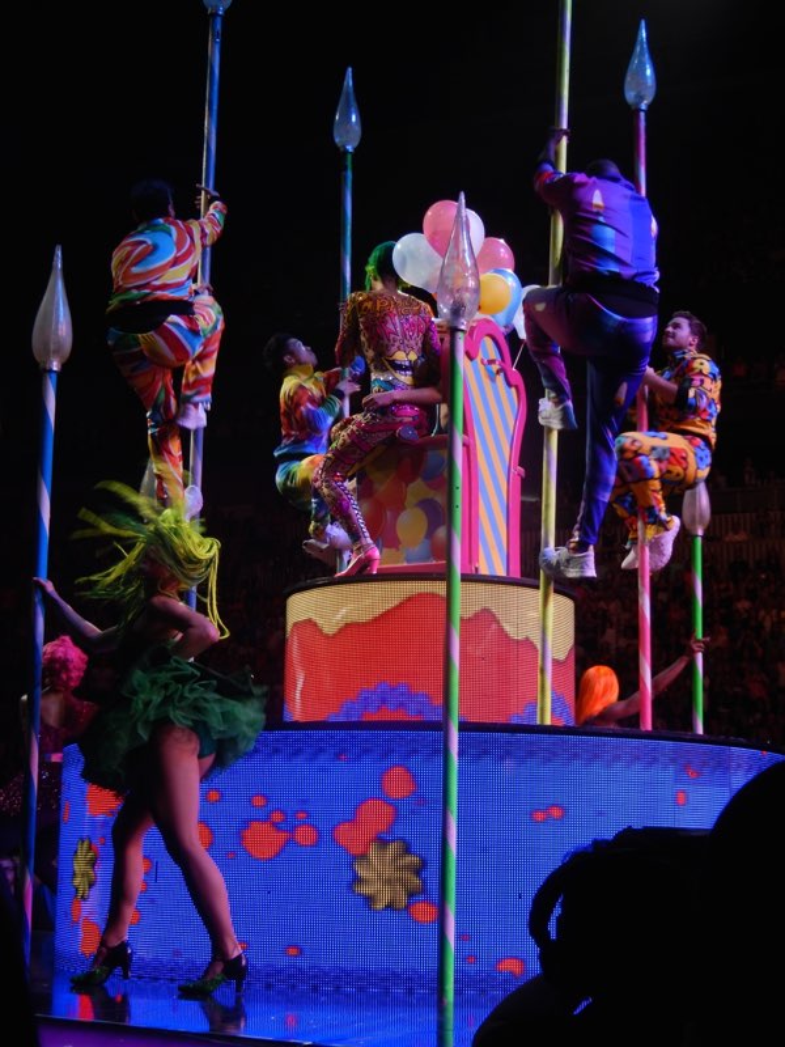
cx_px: 392
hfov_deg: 25.2
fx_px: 1754
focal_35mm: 58
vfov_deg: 33.2
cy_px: 524
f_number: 4.6
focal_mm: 10.4
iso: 125
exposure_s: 1/80
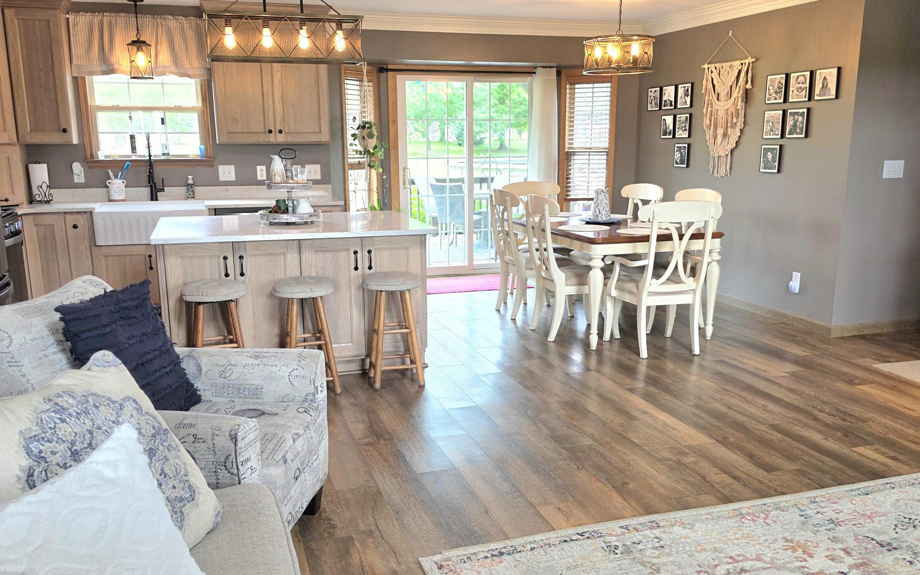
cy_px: 320
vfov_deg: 40.6
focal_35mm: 31
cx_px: 456
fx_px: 777
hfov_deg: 61.2
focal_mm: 6.5
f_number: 1.4
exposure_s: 1/120
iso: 40
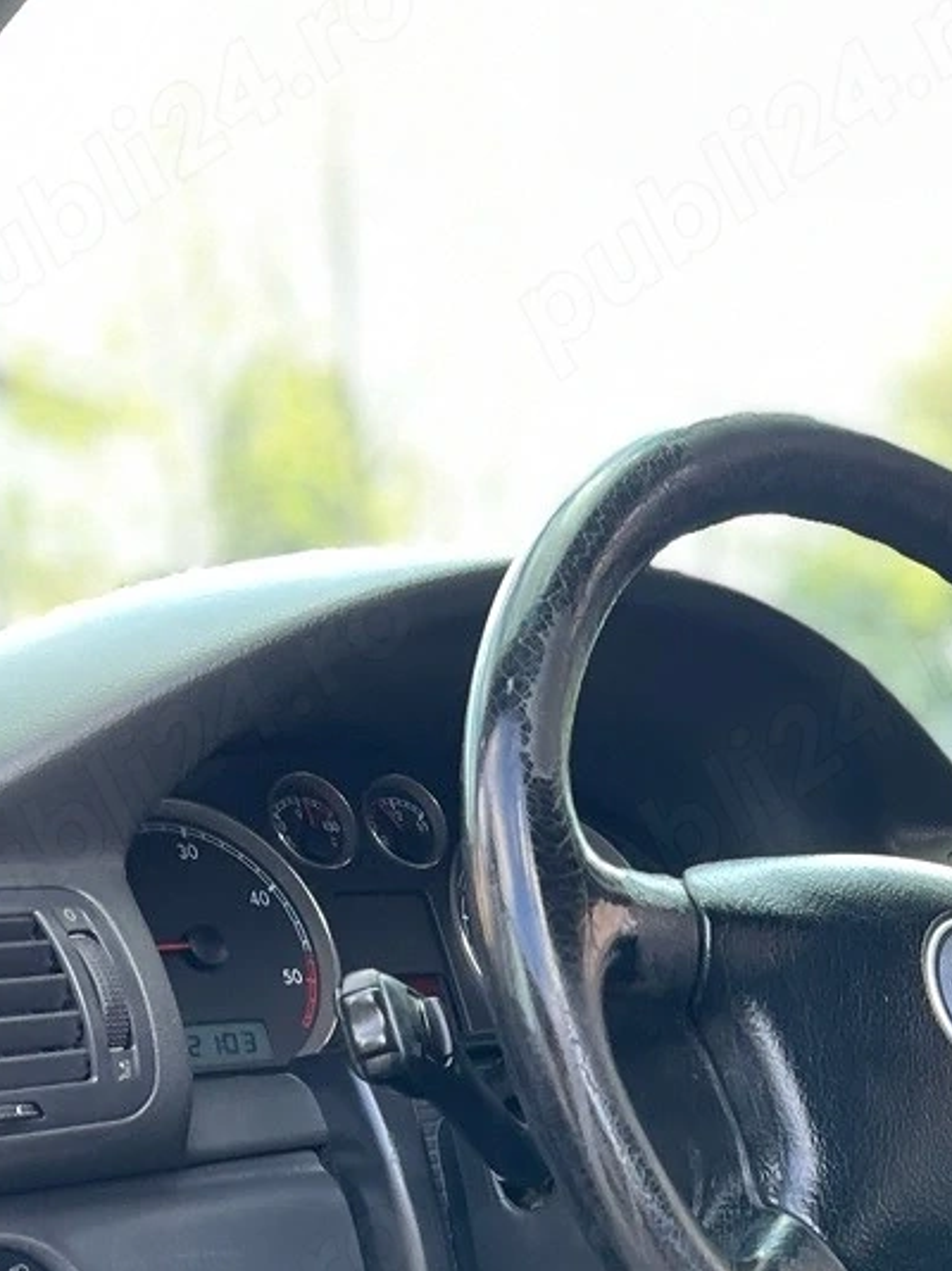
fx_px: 2385
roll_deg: +0.0
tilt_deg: -15.0
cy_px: 1490
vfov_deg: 26.7
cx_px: 931
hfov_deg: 21.8
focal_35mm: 65
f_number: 1.6
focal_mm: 5.1
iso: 125
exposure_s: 1/121
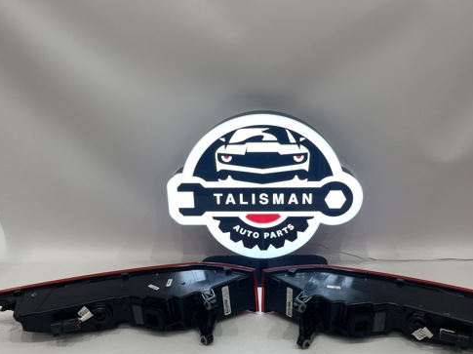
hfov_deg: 55.3
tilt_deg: -21.5
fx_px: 451
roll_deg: +1.2
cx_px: 261
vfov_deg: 42.4
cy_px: 233
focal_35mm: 33
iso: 50
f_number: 1.6
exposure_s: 1/100
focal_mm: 5.1
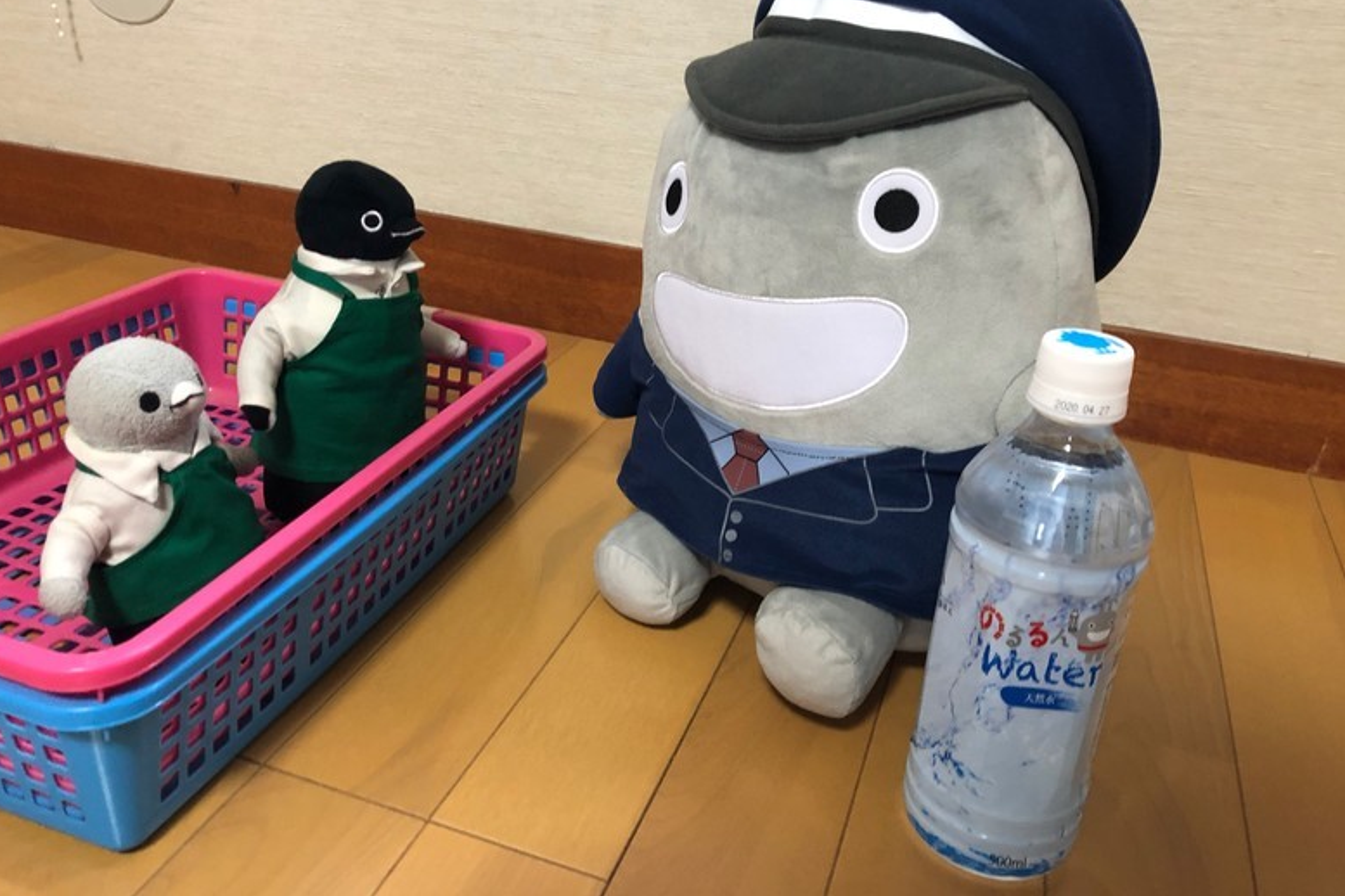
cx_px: 656
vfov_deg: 43.5
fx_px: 1121
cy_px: 381
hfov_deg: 61.9
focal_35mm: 30
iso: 100
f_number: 1.8
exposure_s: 1/12
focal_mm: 3.99
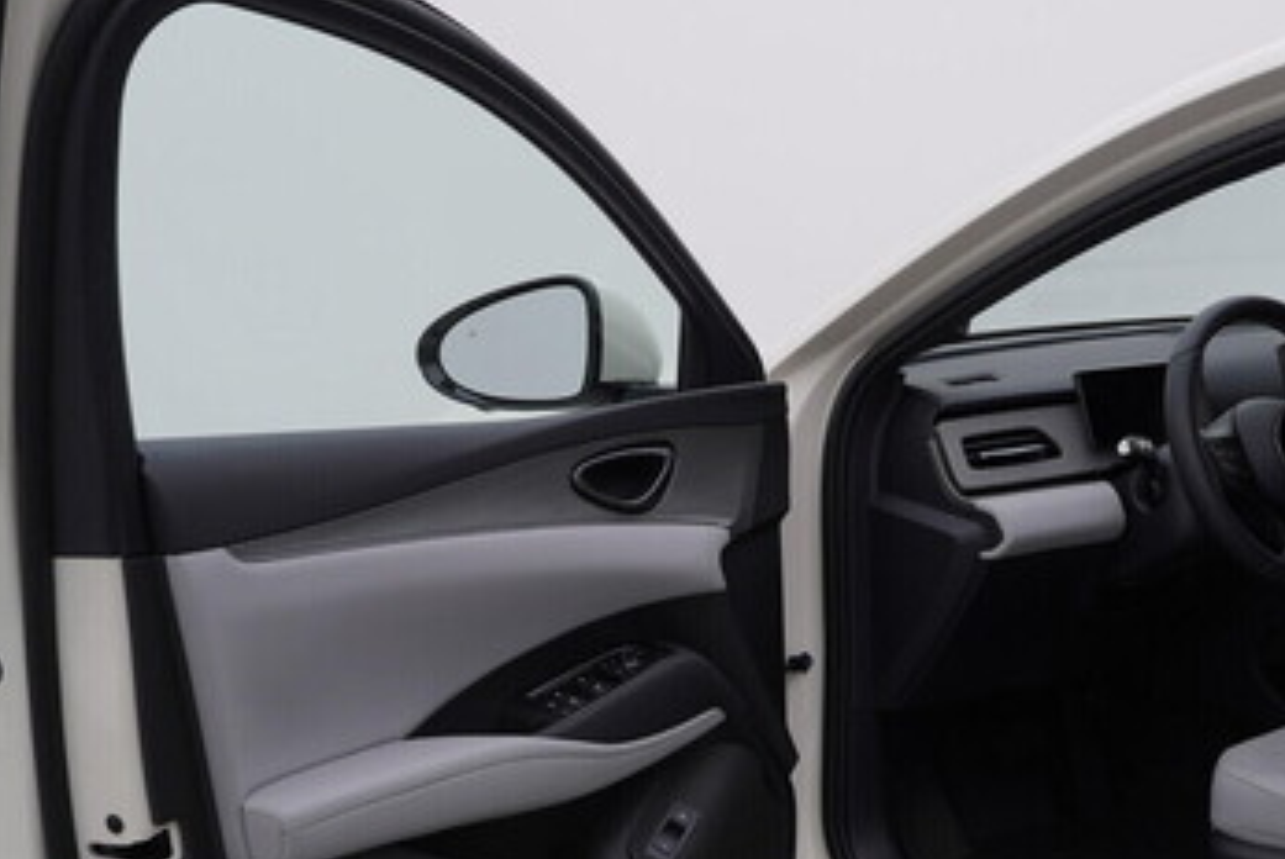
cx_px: 944
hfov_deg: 34.4
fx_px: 2036
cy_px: 520
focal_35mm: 57
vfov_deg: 23.8
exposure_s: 1/100
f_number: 4.5
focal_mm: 24
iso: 125
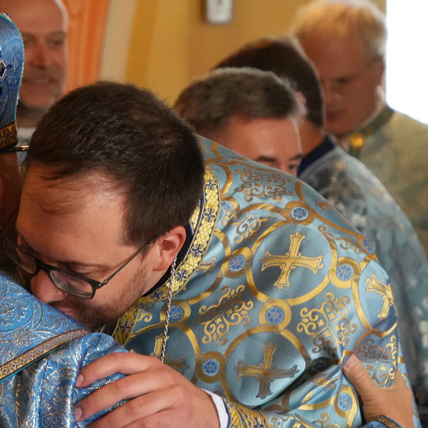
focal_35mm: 284
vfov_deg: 6.2
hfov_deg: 6.2
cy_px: 245
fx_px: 3973
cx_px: 14
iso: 4000
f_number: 5
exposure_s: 1/160
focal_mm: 84
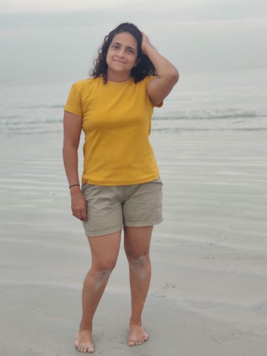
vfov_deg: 26.3
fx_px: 761
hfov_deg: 19.9
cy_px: 178
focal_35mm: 74
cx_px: 134
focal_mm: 6.95
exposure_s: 1/50
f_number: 2.44
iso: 320
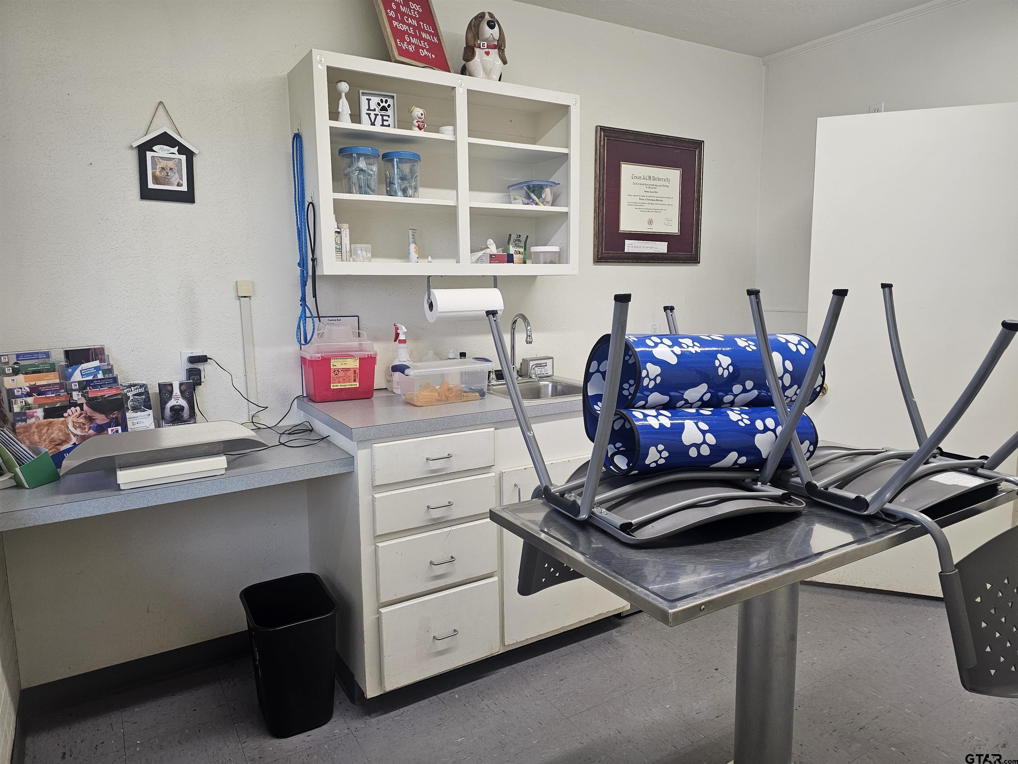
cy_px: 382
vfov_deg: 58.9
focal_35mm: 23
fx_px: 676
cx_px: 509
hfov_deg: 73.9
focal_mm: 6.3
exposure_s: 1/120
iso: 100
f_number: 1.7
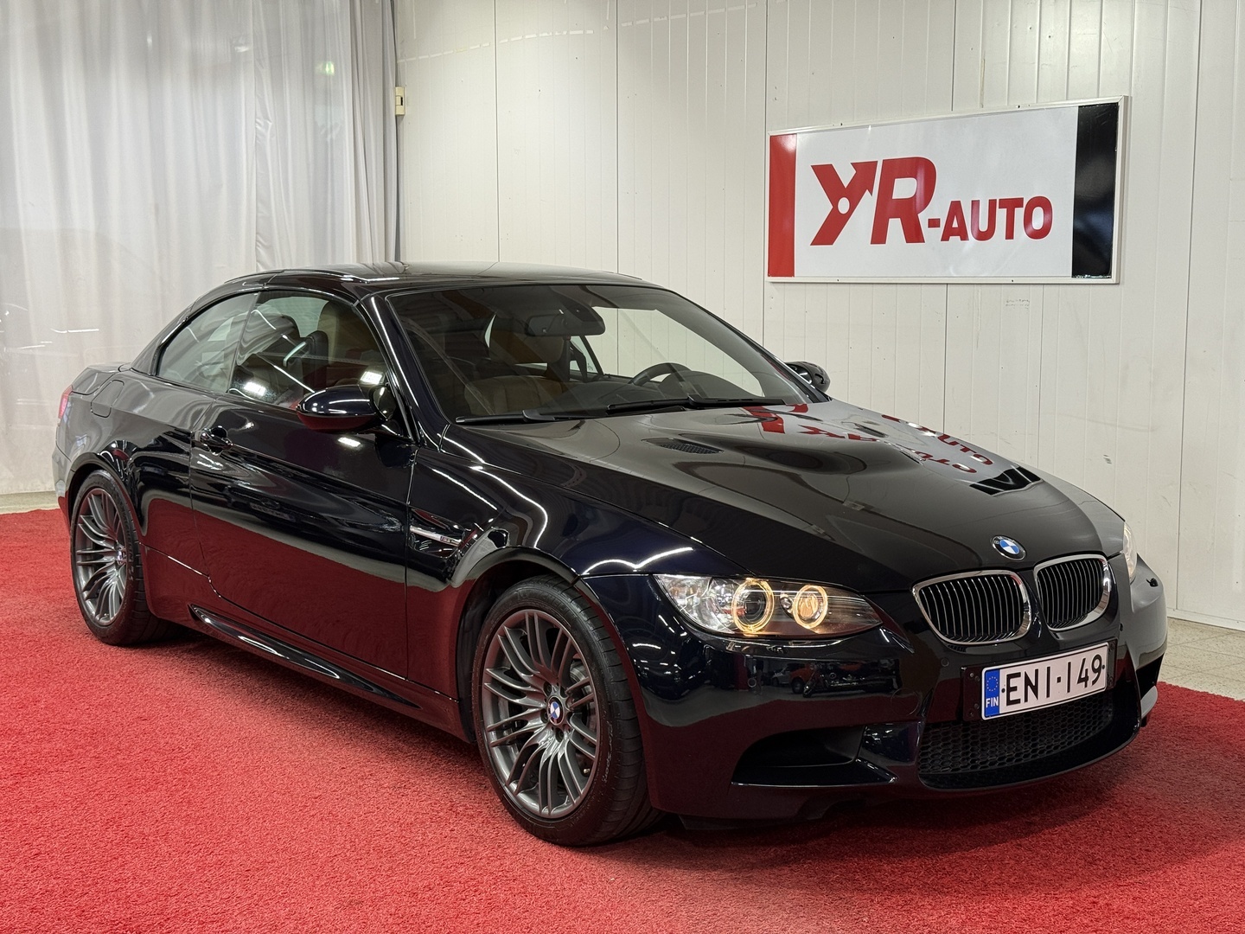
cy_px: 467
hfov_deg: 39.7
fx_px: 1726
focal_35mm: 48
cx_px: 622
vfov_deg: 30.3
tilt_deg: -6.2
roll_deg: +0.6
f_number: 1.78
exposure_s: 1/50
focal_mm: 6.76
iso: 50
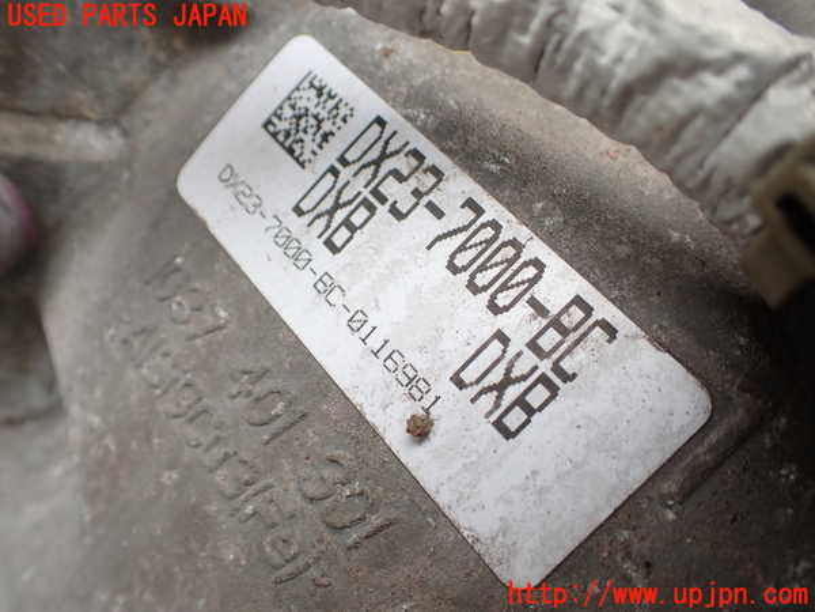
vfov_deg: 46.8
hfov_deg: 60.0
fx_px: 706
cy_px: 306
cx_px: 408
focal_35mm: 30
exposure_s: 1/125
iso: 100
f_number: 2.3
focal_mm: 5.4
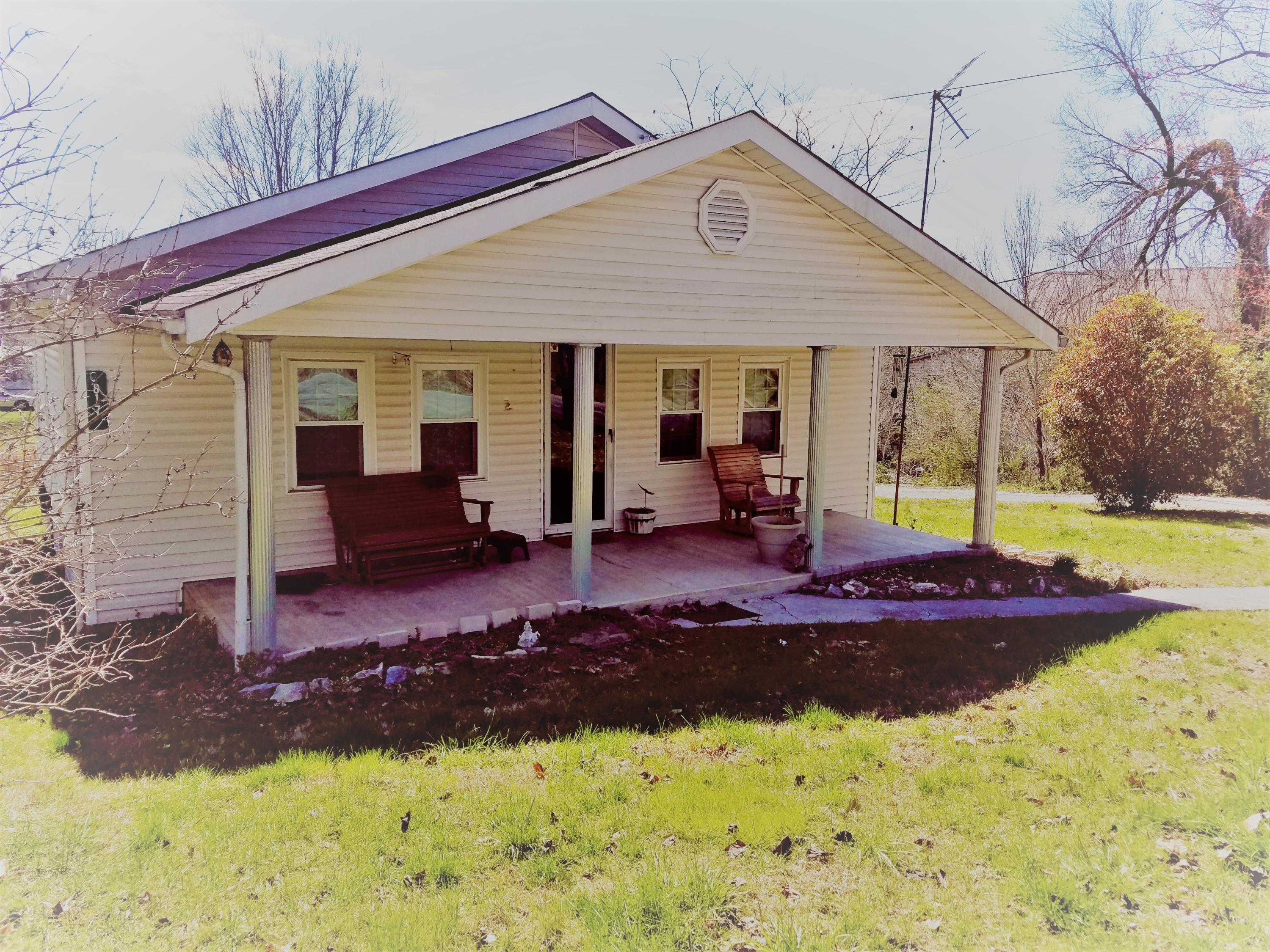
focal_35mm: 26
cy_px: 476
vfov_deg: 53.1
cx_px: 635
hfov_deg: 67.3
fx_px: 954
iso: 50
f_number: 1.7
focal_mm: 4.2
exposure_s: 1/2600
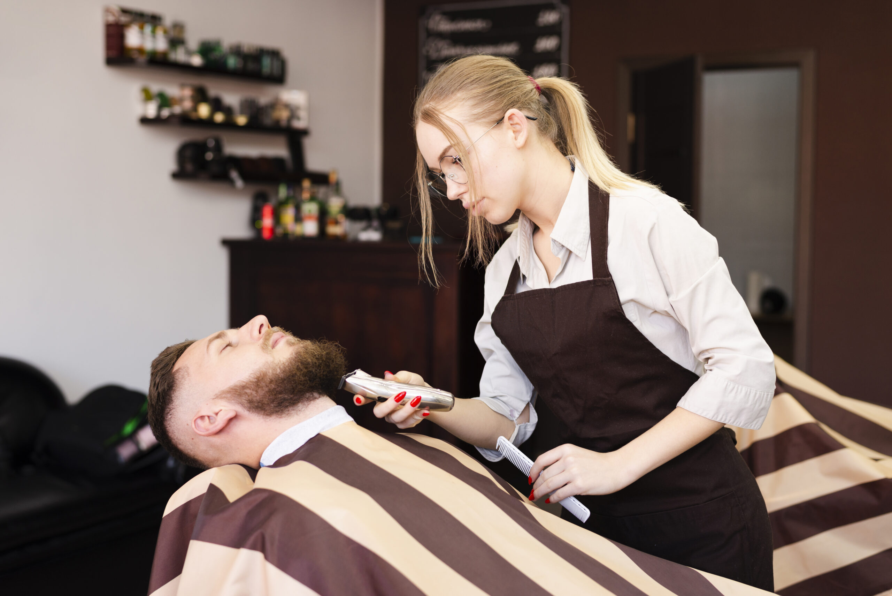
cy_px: 298
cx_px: 446
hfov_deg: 39.6
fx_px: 1239
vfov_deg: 27.0
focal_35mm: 50
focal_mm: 50
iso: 320
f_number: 3.2
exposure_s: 1/125
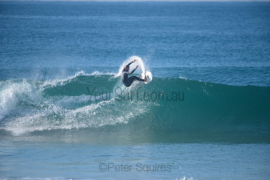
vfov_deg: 2.8
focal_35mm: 500
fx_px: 3751
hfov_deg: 4.1
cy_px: 90
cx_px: 135
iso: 280
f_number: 5.6
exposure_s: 1/2000
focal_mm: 500
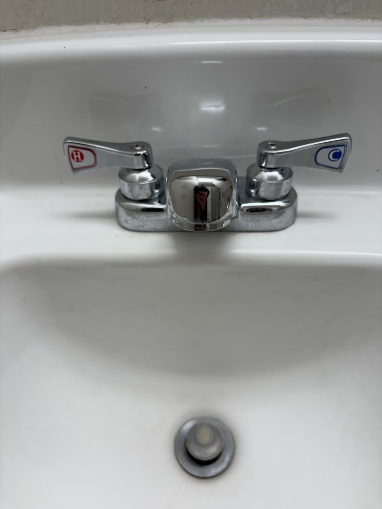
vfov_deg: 67.3
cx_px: 191
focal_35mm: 26
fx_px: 383
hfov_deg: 53.1
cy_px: 254
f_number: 1.6
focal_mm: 5.96
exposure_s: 1/120
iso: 80
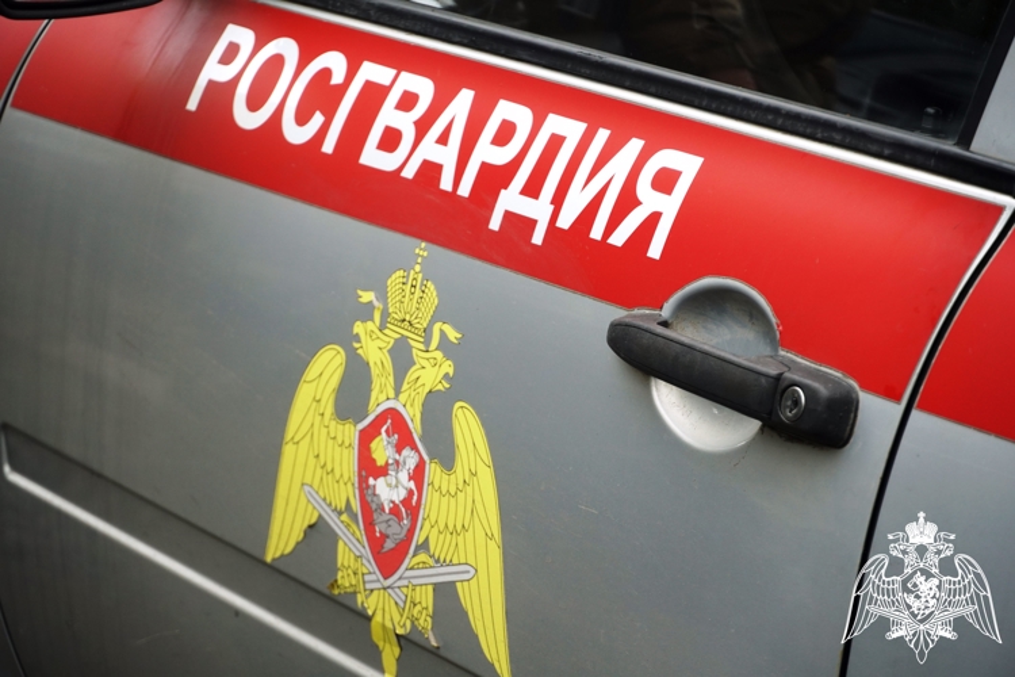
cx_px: 508
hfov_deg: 13.0
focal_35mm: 158
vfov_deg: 8.7
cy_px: 338
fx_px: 4440
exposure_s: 1/200
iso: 500
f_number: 5.6
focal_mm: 105
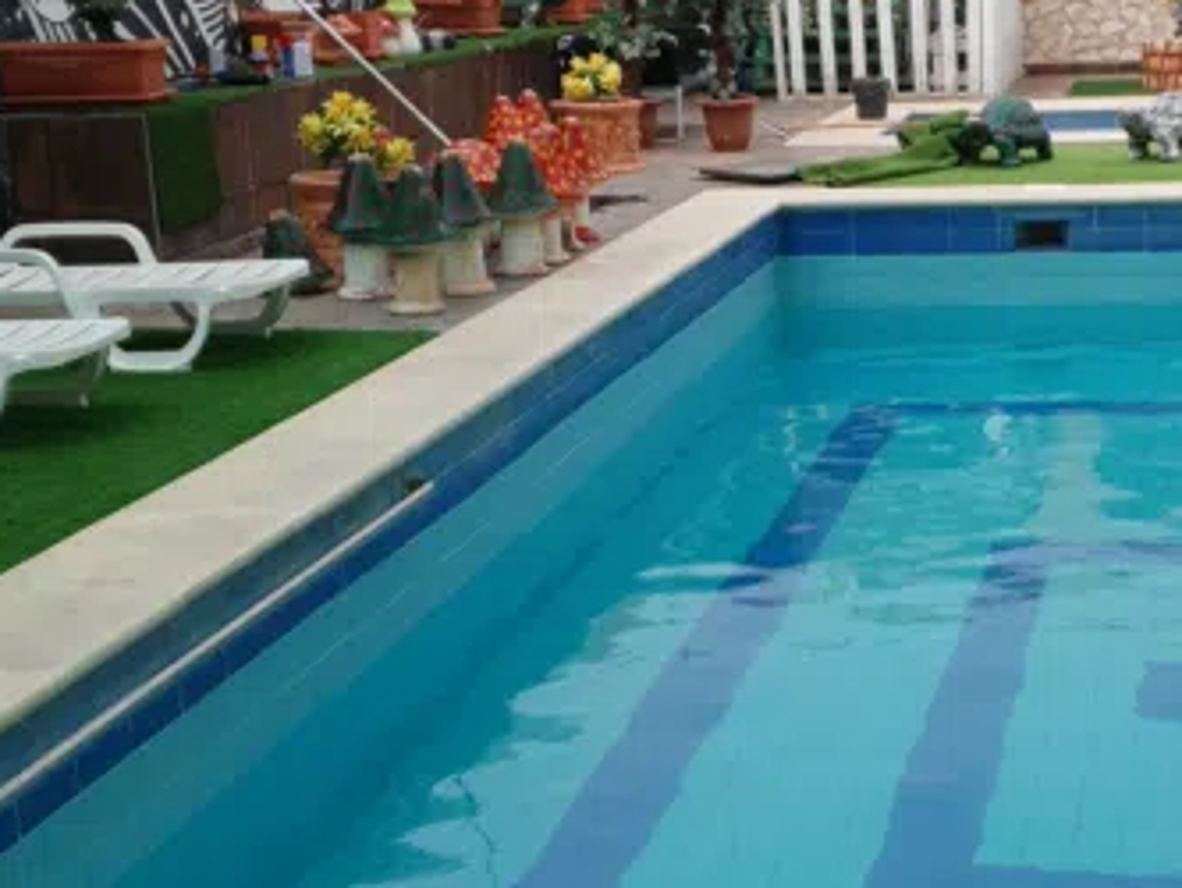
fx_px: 1708
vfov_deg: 29.1
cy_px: 433
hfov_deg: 36.8
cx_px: 958
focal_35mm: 50
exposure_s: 1/591
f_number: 1.5
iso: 50
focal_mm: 4.3
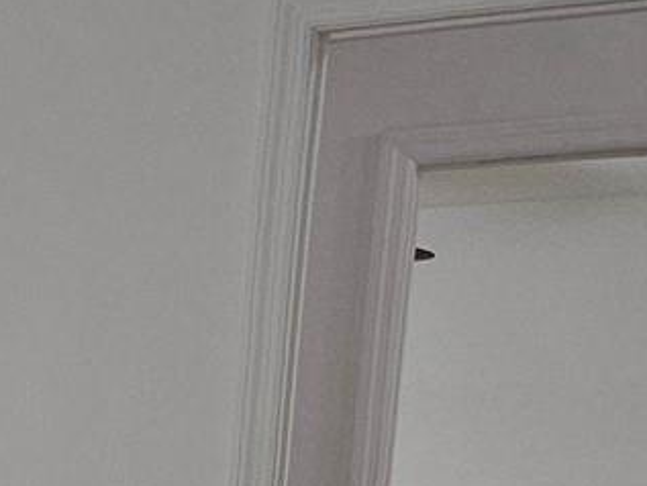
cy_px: 937
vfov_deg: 11.6
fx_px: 2169
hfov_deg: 14.2
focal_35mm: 116
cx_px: -659
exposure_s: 1/120
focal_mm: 5.4
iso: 250
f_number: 1.8
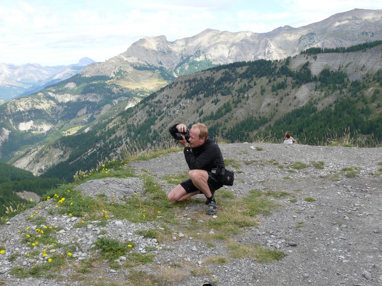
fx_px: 475
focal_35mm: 43
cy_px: 143
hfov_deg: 43.9
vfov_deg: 33.6
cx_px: 191
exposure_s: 1/250
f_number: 5.6
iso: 100
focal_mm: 9
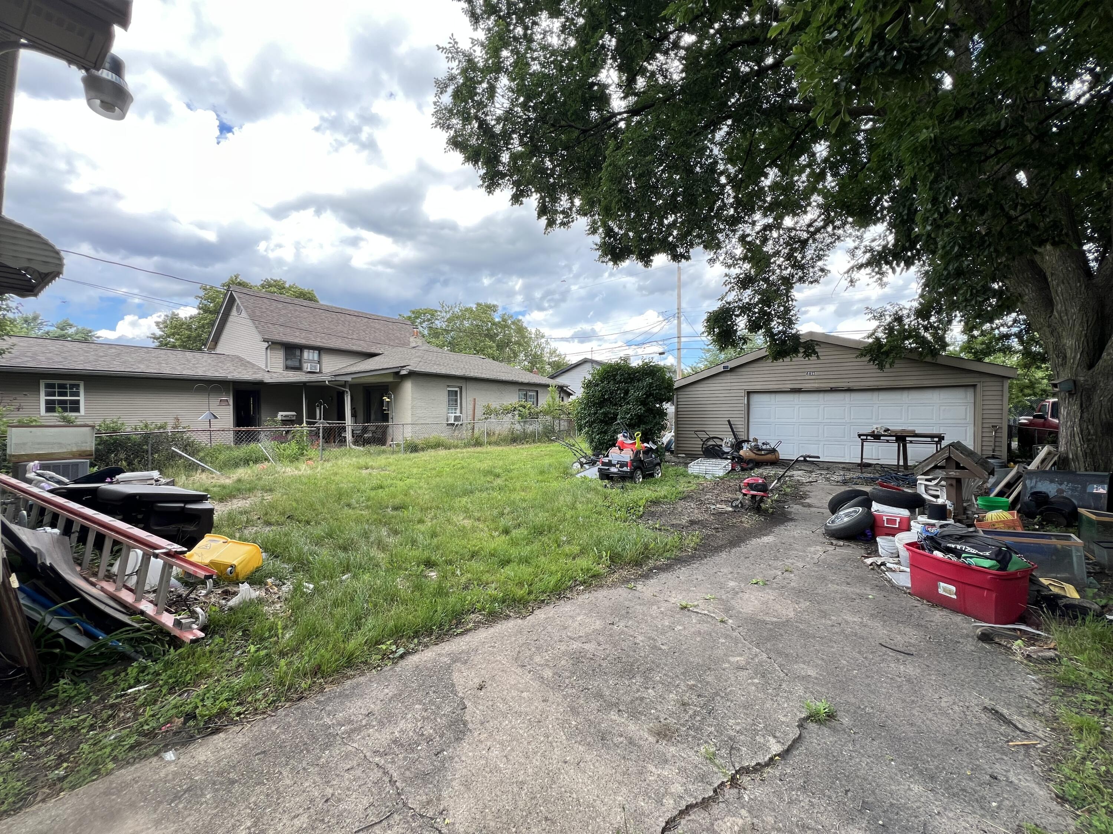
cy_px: 417
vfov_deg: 89.9
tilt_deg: -0.9
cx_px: 556
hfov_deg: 106.2
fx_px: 418
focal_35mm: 13
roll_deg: +0.5
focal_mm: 1.57
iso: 32
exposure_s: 1/231
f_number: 1.8
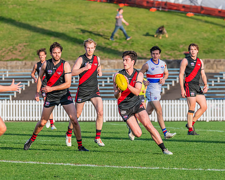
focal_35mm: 405
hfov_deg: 4.8
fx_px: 2698
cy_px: 96
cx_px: 111
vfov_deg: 3.8
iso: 800
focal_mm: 310
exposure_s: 1/1250
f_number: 8
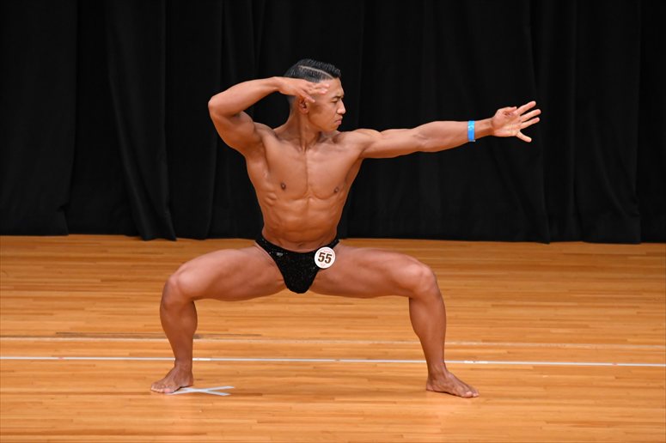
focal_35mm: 375
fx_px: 6934
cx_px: 333
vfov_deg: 3.7
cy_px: 222
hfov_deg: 5.5
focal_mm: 250
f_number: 5.6
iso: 3200
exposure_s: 1/400
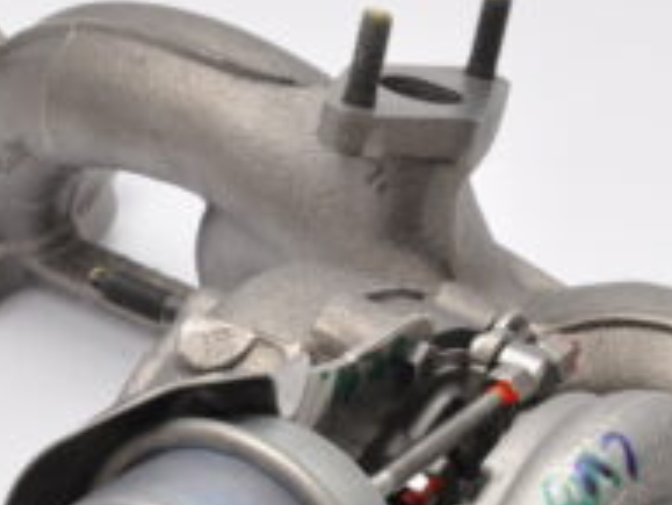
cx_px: 470
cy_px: 601
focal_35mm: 156
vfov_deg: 9.4
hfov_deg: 12.6
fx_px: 3040
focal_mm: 35
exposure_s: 1/125
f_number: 11
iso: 400
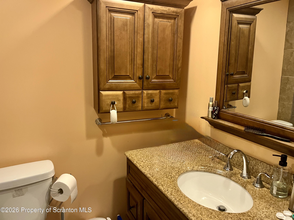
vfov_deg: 53.1
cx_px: 147
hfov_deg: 67.3
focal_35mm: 26
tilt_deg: -13.1
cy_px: 110
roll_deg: -0.8
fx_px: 221
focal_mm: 5.1
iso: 250
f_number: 1.6
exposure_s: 1/60
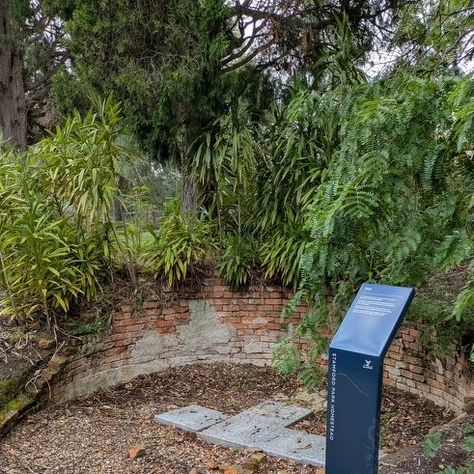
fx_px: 558
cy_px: 333
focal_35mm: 36
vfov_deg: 45.0
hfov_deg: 46.0
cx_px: 252
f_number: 1.89
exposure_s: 1/408
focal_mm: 5.43
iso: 40
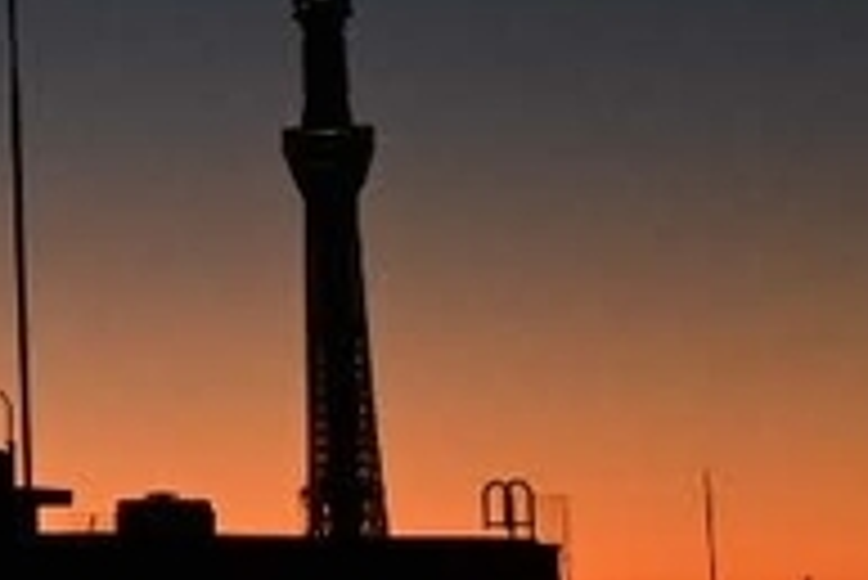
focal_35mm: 242
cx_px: -1124
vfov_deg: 5.5
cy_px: -692
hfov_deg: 7.9
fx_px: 5839
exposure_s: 1/30
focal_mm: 39
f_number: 14
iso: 6400
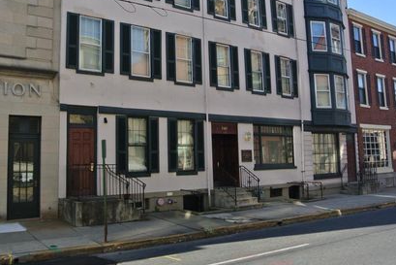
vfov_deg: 39.9
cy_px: 116
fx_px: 363
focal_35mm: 33
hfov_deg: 57.1
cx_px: 179
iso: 100
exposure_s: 1/320
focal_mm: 10
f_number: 4
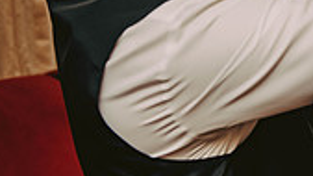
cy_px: -25
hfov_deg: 14.0
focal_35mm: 144
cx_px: 467
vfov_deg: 8.3
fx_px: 1195
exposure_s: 1/250
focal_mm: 40
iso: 800
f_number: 3.2
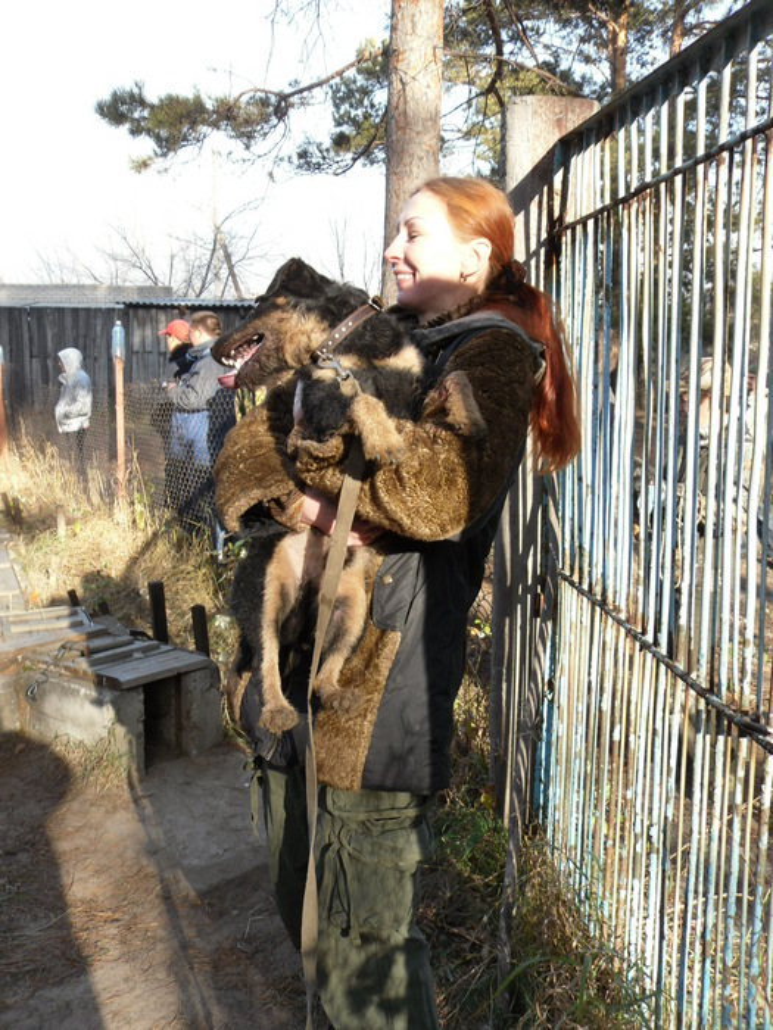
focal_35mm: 35
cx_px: 386
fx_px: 1042
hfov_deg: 40.7
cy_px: 515
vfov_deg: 52.6
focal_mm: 6.3
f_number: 3.5
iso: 80
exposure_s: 1/139
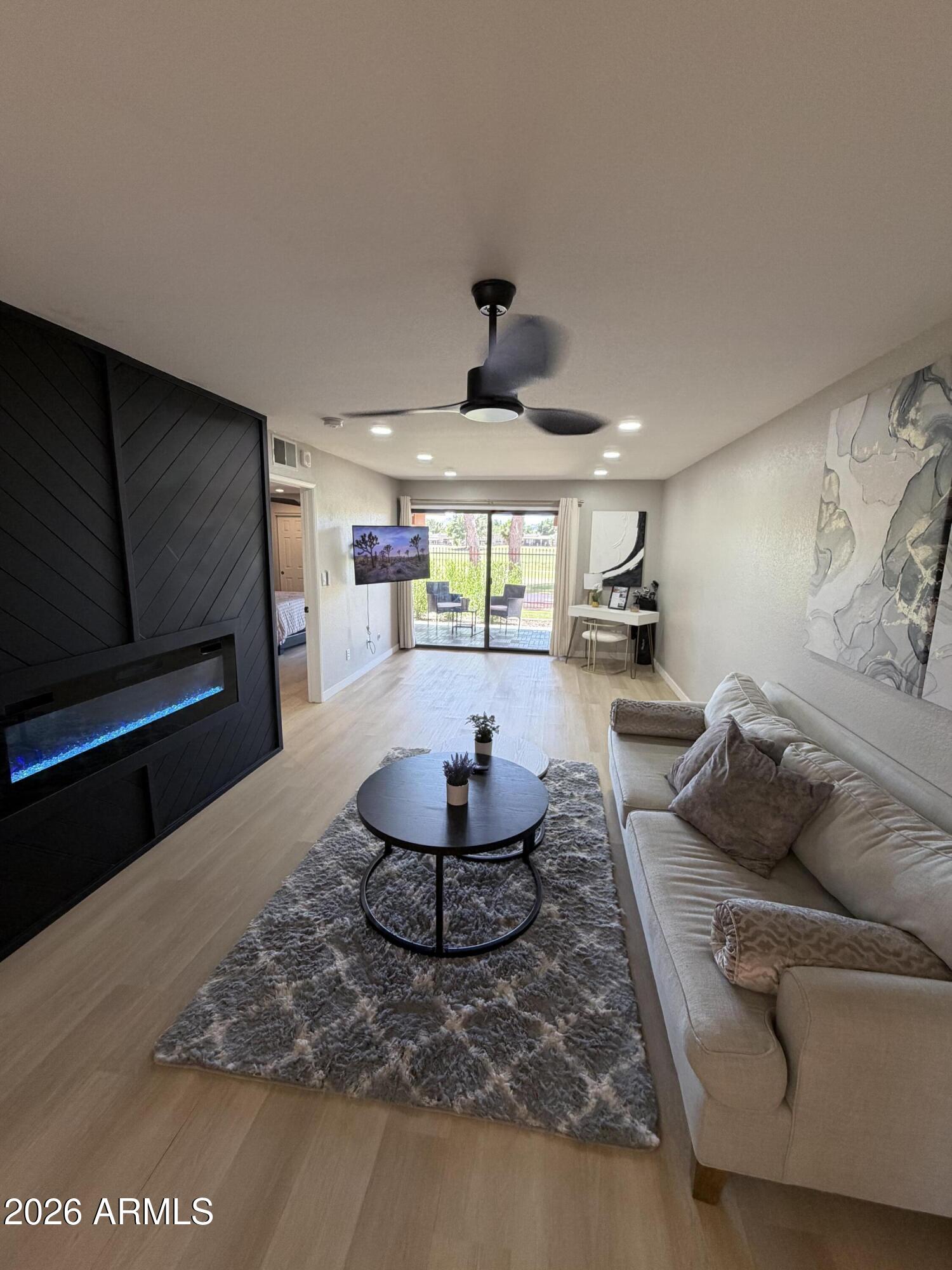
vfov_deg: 102.1
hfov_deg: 85.7
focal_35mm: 14
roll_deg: -1.5
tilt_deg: -10.8
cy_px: 635
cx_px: 476
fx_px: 513
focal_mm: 2.22
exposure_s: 1/120
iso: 160
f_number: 2.2
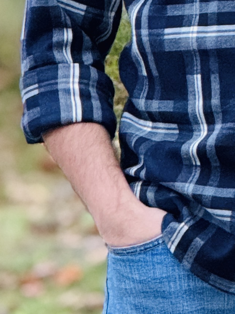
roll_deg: -0.5
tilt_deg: -0.4
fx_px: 5180
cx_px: 286
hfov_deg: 2.6
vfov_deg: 3.5
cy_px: -88
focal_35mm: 572
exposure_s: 1/42
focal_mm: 15.66
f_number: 2.8
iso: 800
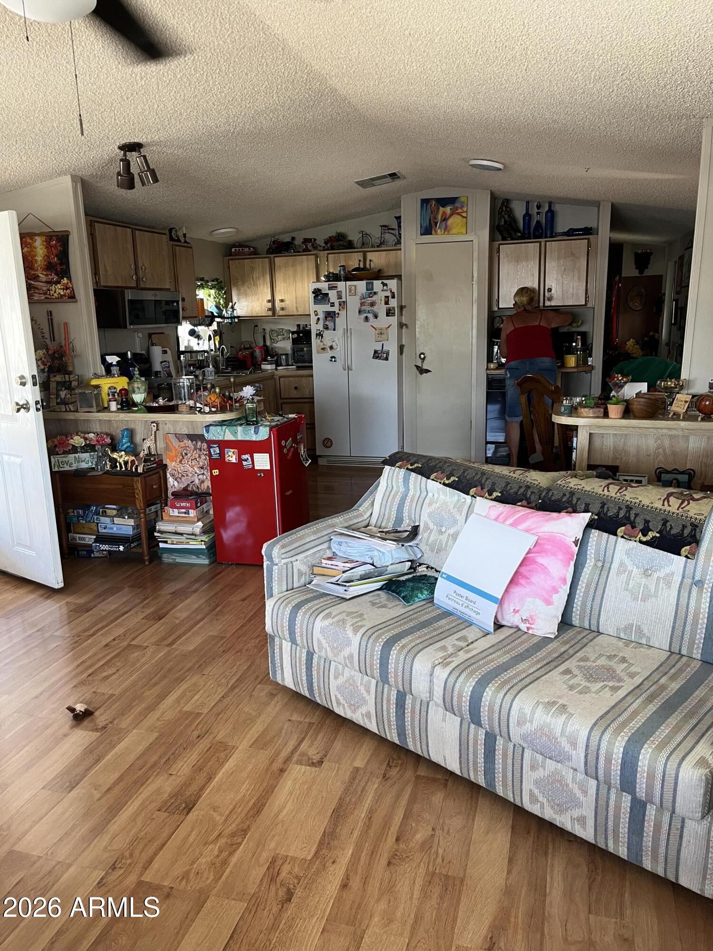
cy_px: 476
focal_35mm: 26
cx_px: 356
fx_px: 714
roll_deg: +0.7
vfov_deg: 67.3
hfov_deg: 53.1
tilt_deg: -13.1
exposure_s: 1/66
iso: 125
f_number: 1.6
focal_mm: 5.1
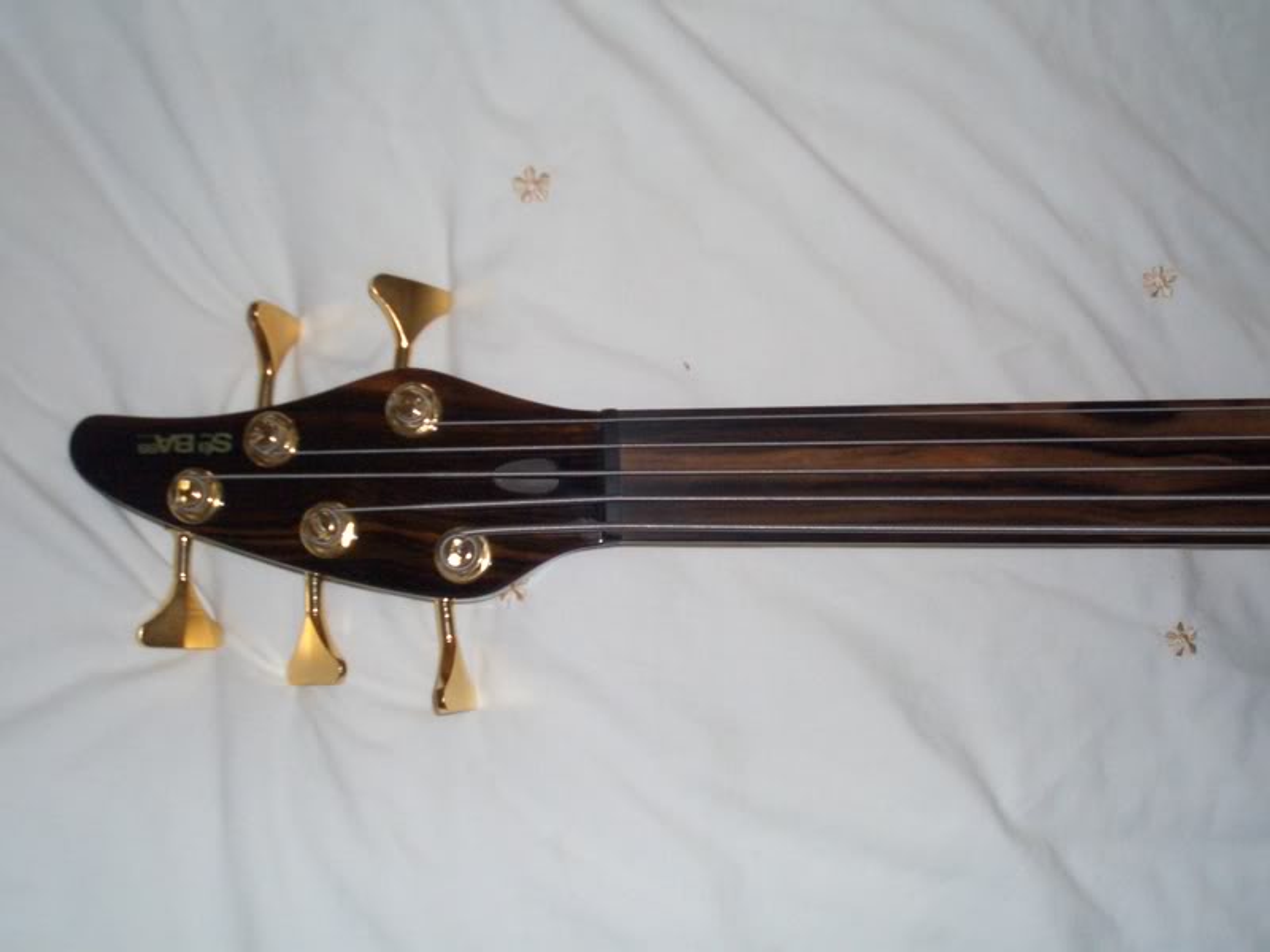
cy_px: 476
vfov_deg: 39.7
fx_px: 1321
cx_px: 635
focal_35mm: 36
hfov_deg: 51.4
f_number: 4
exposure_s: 1/40
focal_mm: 4.8
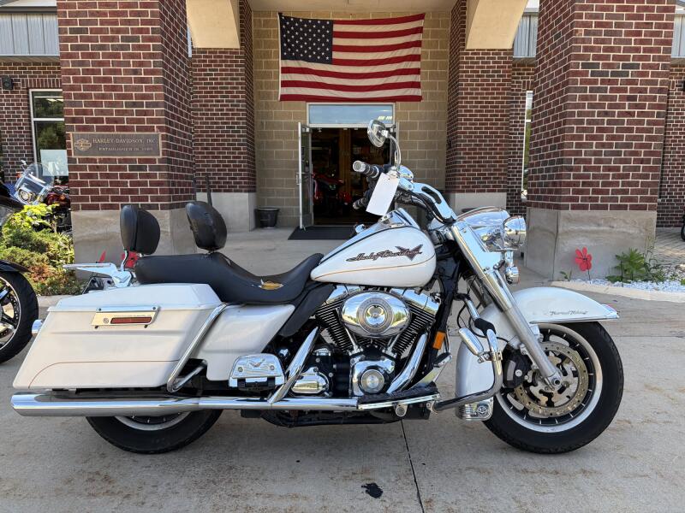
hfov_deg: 67.3
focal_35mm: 26
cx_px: 342
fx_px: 515
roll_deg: -0.2
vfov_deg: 53.1
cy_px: 256
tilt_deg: -6.5
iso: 50
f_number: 1.6
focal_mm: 5.96
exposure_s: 1/635
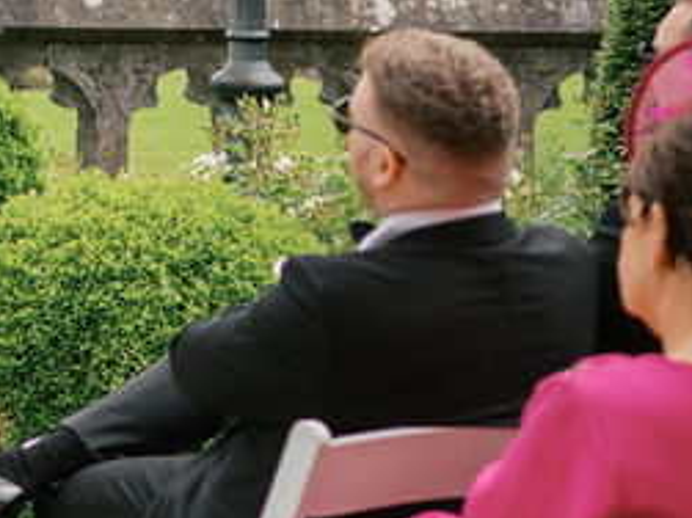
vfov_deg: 9.8
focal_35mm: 148
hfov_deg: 12.2
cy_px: -223
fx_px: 2957
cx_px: -572
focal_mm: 35
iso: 100
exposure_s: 1/6400
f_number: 1.8
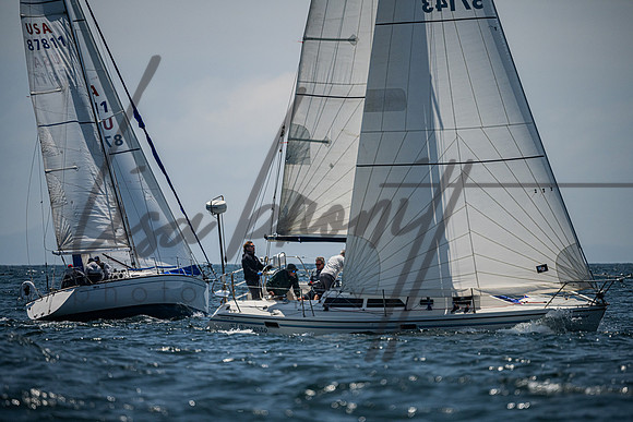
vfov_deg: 3.4
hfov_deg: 5.0
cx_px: 316
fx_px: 7203
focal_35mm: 410
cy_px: 211
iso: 400
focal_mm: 400
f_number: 5.6
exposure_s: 1/8000
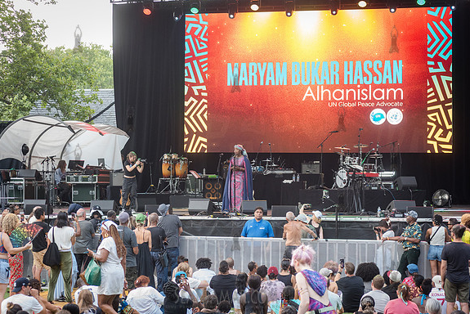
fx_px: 1058
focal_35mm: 81
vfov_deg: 16.9
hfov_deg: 25.0
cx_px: 235
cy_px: 157
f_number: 4
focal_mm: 80
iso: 2000
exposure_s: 1/400
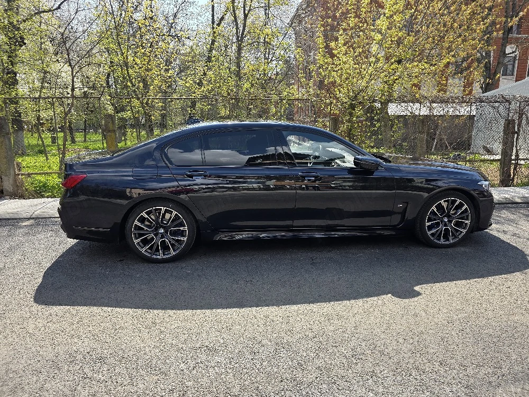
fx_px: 351
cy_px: 198
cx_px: 264
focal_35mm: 23
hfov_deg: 73.9
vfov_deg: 58.9
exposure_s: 1/2500
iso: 80
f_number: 1.7
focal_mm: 6.3
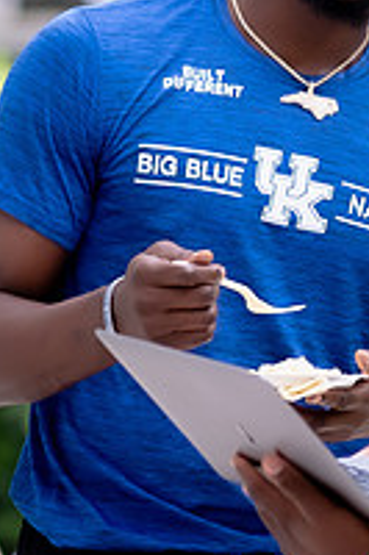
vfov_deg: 3.7
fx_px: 8624
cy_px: 200
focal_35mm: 560
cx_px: 492
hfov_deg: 2.4
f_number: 2
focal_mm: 85
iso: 250
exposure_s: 1/200
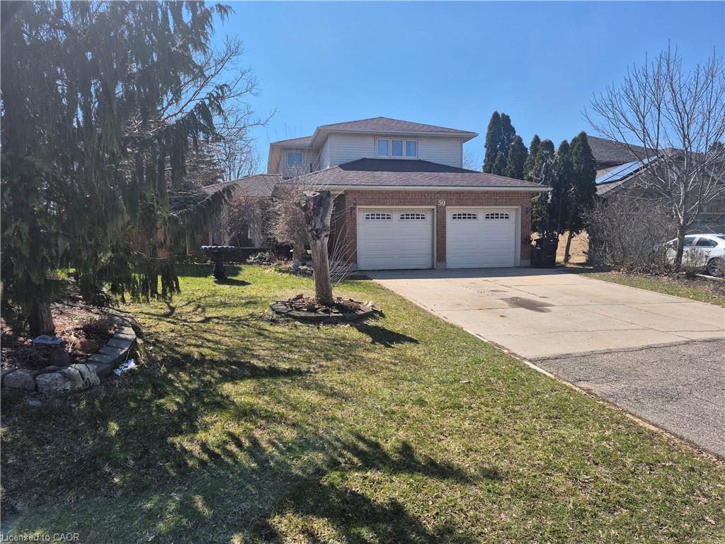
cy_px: 272
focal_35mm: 23
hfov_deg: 73.9
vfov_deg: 58.9
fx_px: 482
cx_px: 362
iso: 25
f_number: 1.8
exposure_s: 1/1860
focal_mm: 5.4
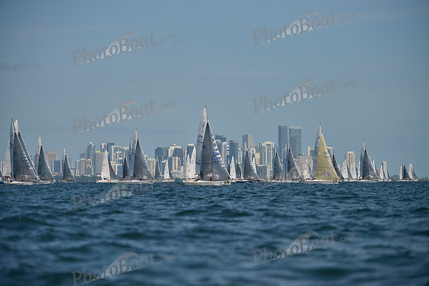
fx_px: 2384
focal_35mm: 200
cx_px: 214
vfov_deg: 6.9
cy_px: 143
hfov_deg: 10.3
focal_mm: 200
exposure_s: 1/5000
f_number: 4
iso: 200
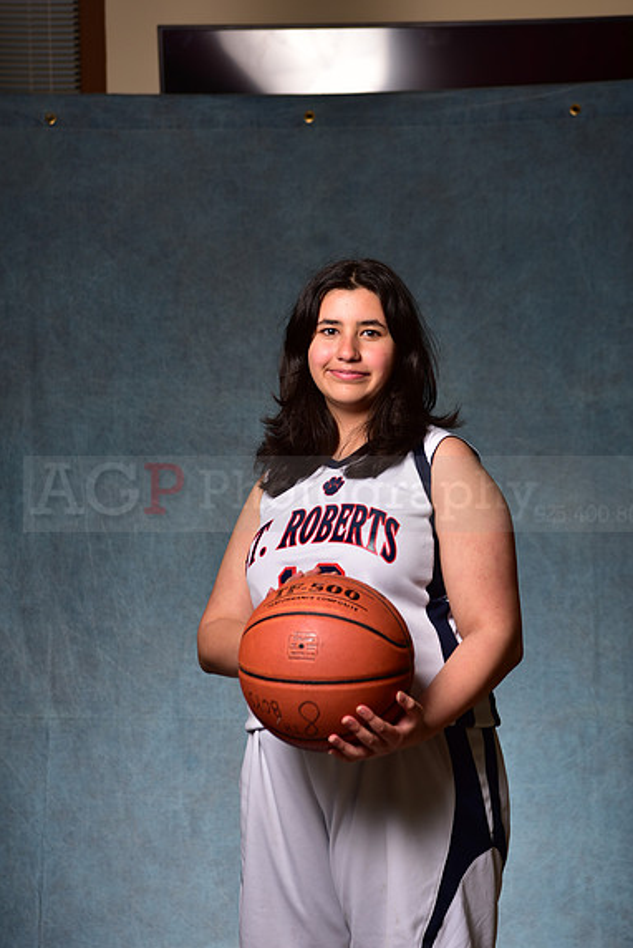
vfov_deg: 28.4
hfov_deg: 19.2
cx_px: 319
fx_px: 1870
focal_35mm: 71
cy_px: 479
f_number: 5
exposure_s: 1/200
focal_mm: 70
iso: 100
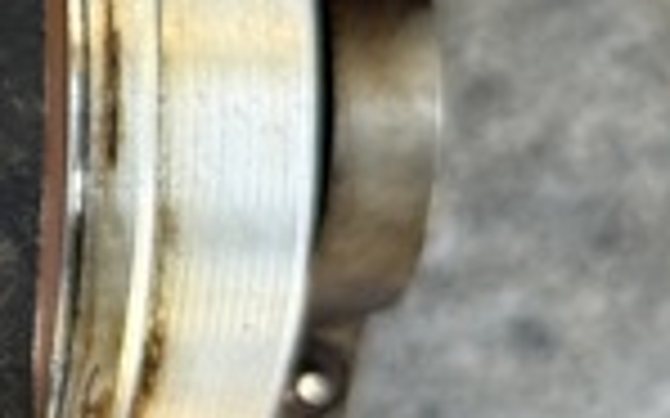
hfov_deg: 8.9
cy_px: -2
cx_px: -755
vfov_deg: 6.0
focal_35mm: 219
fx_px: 3997
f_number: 1.78
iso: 80
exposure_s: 1/193
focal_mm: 6.76
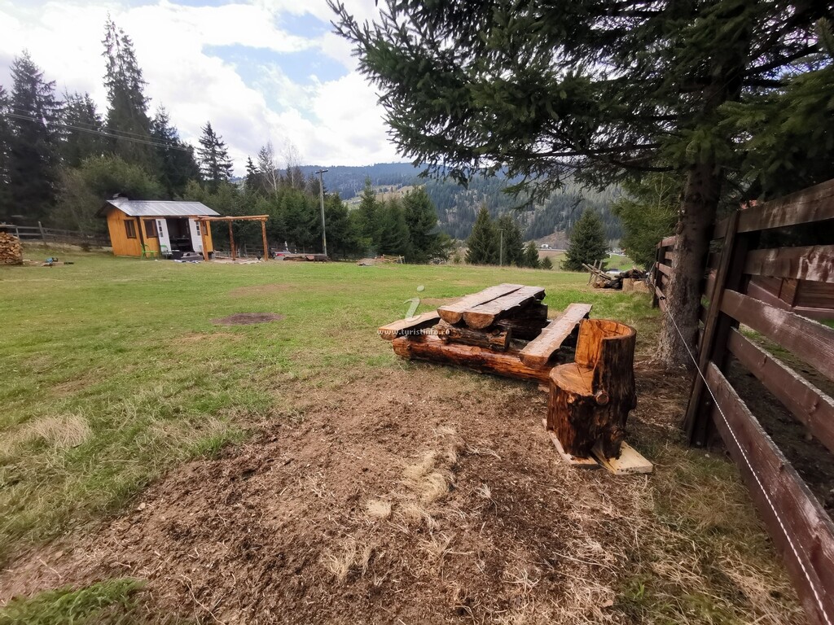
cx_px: 417
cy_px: 312
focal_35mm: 16
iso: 50
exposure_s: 1/631
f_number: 2.2
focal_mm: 2.35
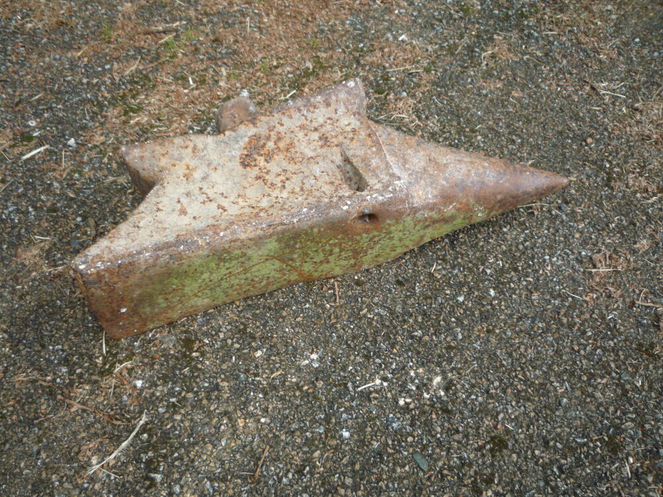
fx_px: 575
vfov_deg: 46.8
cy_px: 248
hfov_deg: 60.0
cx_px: 332
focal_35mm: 30
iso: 200
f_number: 3.3
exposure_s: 1/30
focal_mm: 5.2
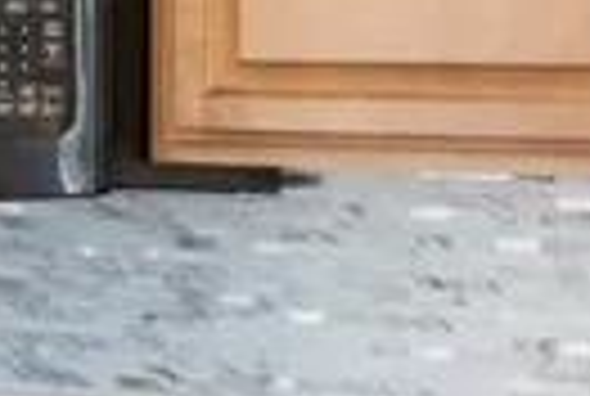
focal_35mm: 195
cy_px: 74
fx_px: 3203
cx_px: -779
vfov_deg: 7.1
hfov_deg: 9.5
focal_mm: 17
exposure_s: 1/20
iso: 400
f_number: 8
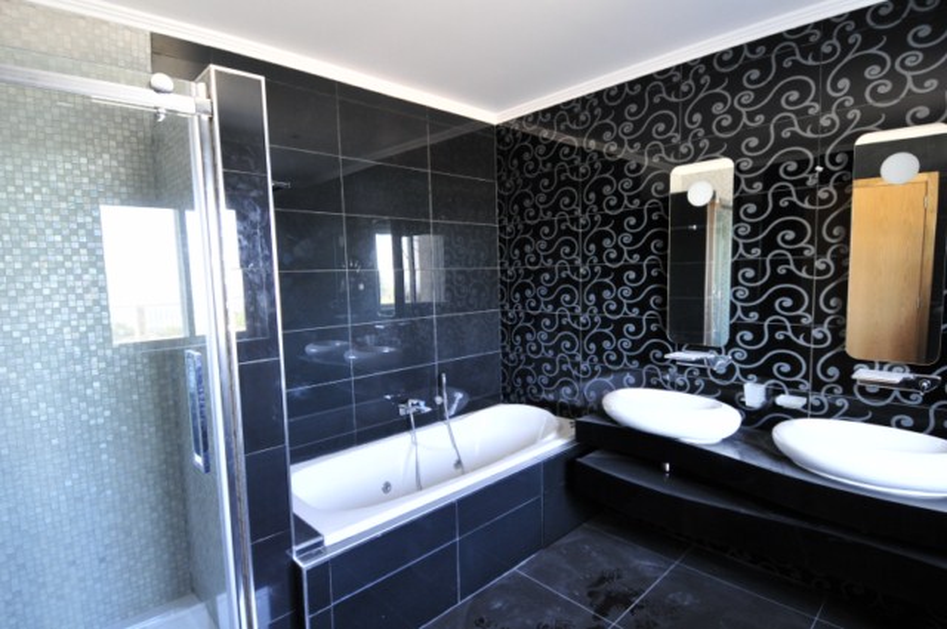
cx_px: 474
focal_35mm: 18
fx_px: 473
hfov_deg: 90.1
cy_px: 314
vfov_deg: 67.2
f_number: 5
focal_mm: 12
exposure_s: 1/15
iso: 500
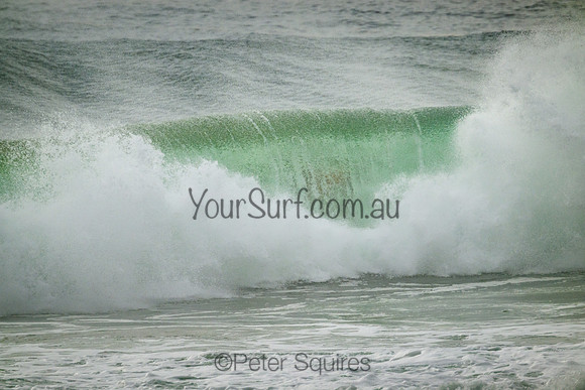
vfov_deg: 1.7
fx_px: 13002
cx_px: 292
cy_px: 195
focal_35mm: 800
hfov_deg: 2.6
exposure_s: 1/2500
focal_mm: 800
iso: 1250
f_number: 11
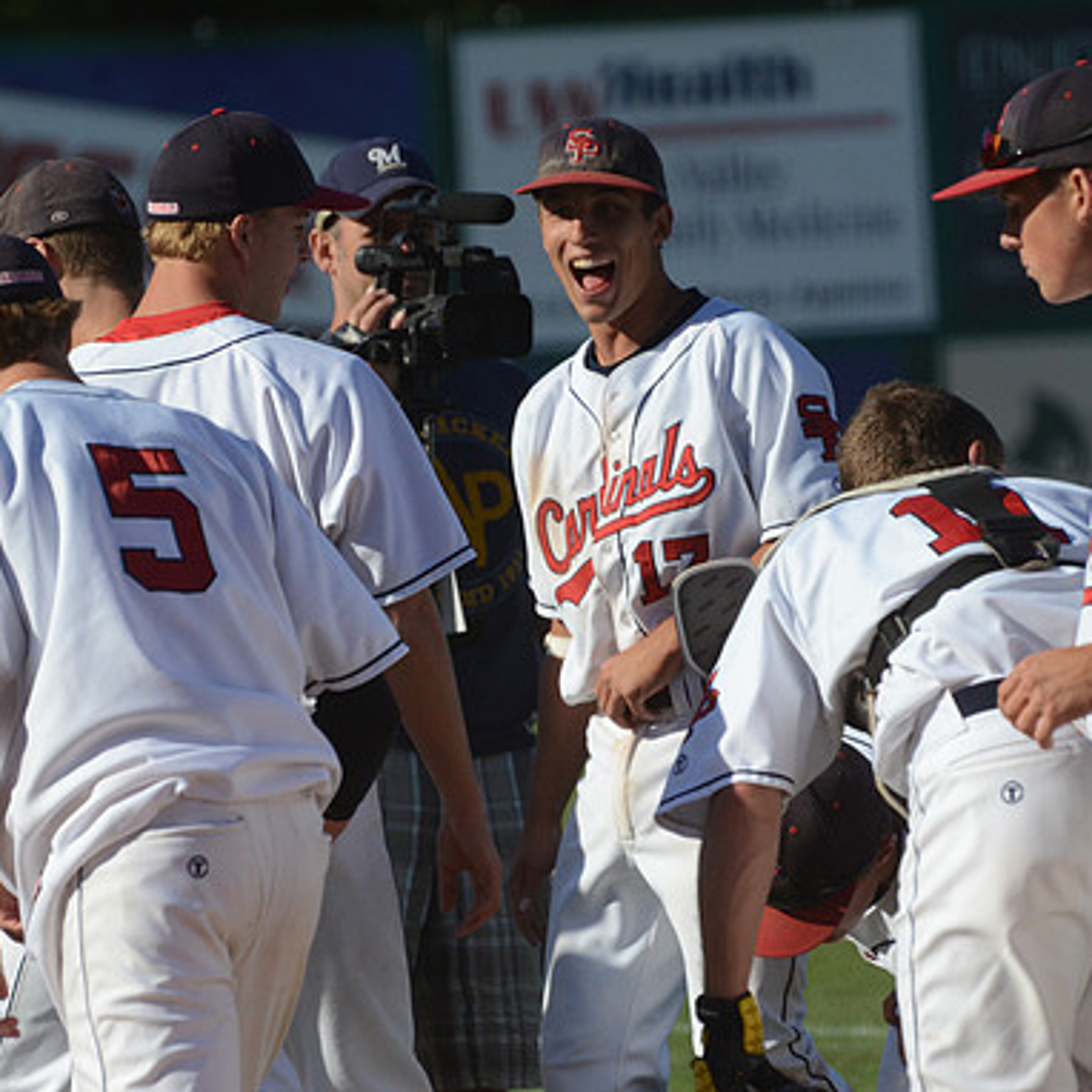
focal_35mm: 425
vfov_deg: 4.1
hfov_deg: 4.1
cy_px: 546
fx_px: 15168
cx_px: 529
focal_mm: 220
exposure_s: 1/8000
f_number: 5.3
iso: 1000
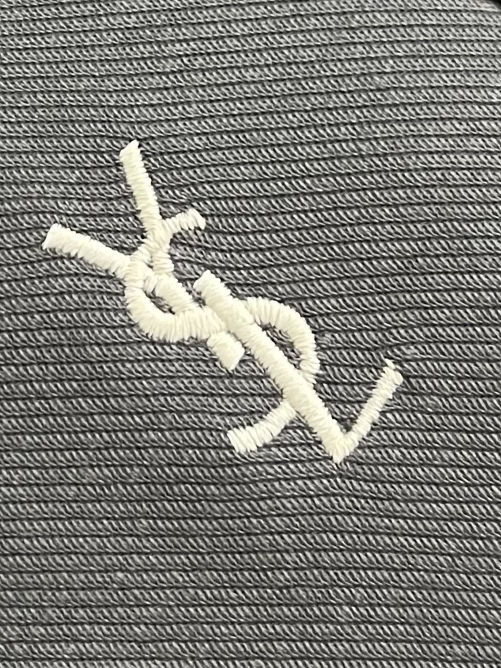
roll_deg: -4.3
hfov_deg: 48.2
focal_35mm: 29
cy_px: 298
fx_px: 560
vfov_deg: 61.5
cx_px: 238
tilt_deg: -13.9
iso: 80
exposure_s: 1/50
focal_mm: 5.1
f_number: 1.6
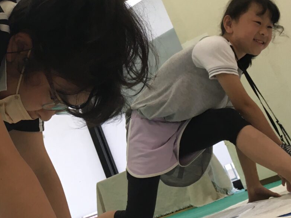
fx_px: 563
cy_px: 60
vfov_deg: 21.8
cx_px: 55
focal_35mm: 67
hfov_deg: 28.3
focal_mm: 4.15
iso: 32
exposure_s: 1/33
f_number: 2.2
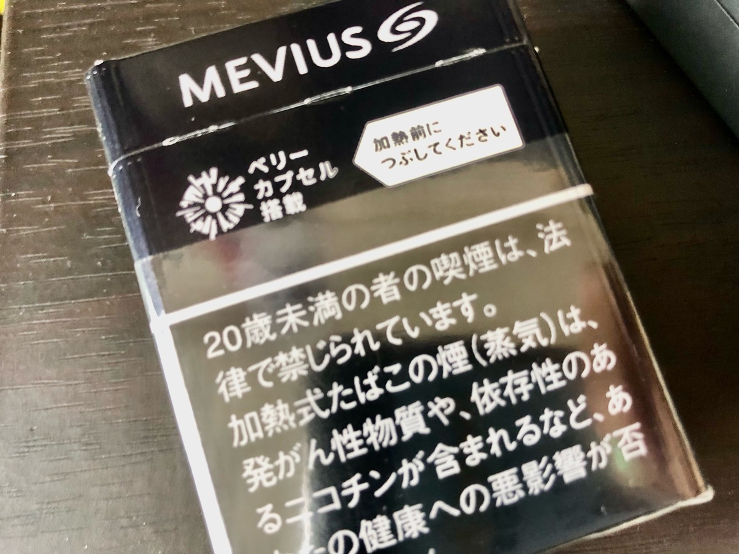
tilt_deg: -76.0
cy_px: 277
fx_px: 598
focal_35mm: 28
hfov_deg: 63.4
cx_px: 370
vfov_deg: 49.7
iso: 50
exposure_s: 1/15
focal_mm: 3.99
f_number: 1.8
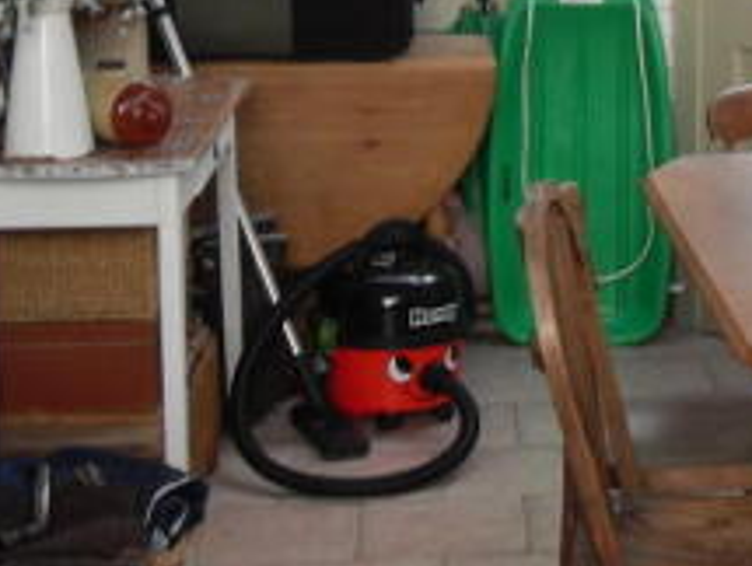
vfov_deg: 15.8
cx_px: 869
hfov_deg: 20.1
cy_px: -9
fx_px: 2002
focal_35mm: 92
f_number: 2.8
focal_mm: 6.3
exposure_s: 1/60
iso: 100
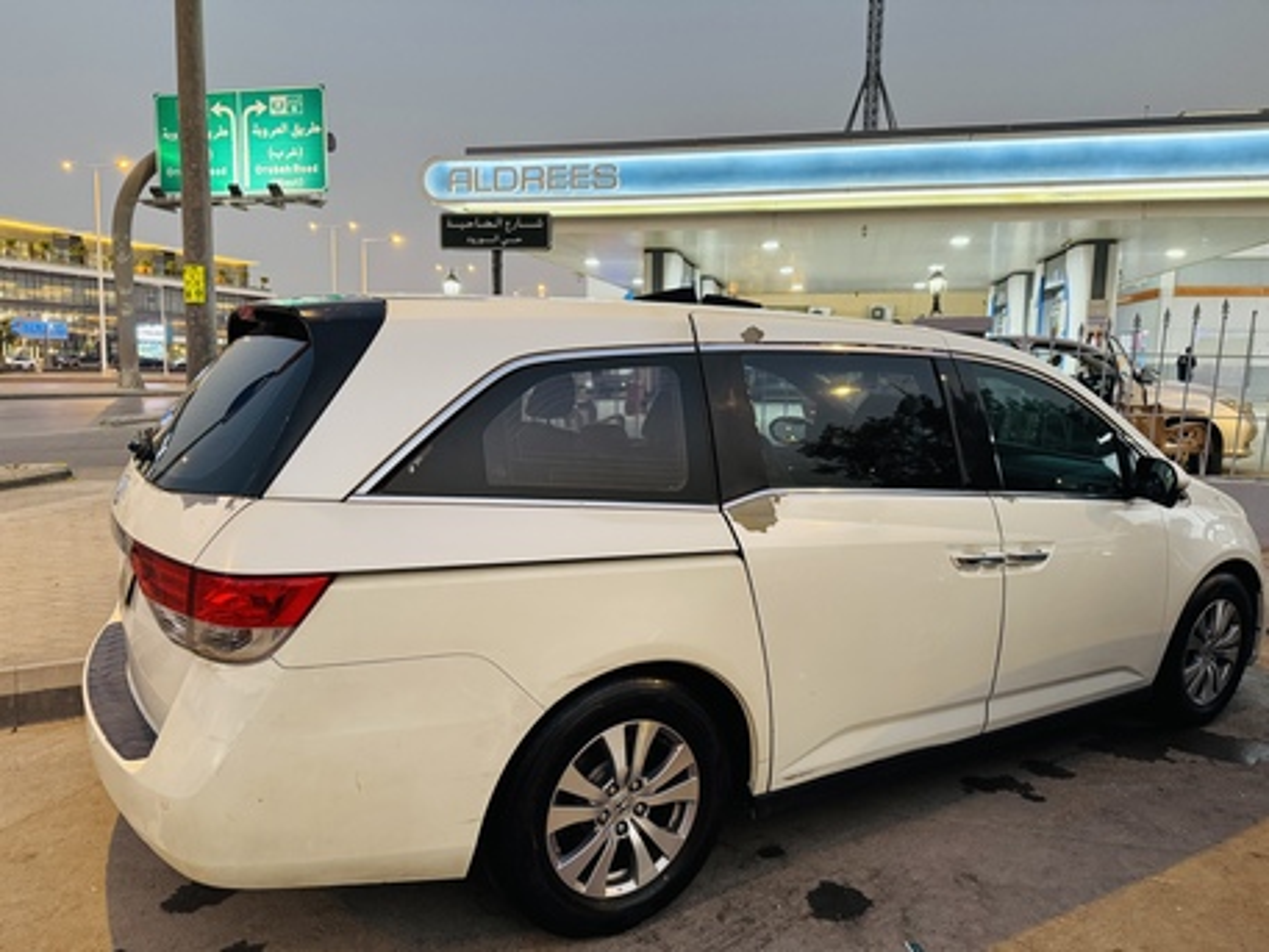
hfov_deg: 71.6
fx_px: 880
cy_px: 476
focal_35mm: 24
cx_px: 634
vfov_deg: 56.8
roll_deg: -0.3
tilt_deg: -6.7
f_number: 1.78
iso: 500
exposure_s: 1/60
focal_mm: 6.76
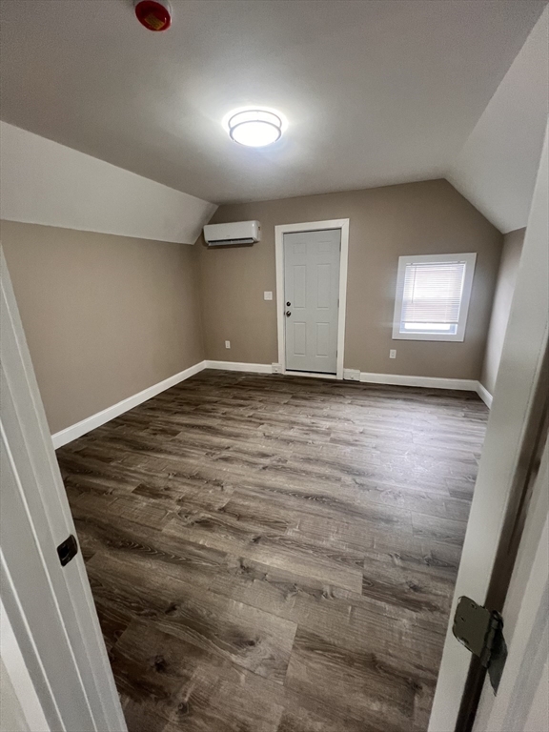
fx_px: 275
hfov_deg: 89.9
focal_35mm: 13
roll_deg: +1.0
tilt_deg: -14.8
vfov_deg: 106.2
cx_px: 274
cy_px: 366
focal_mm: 1.57
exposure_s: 1/60
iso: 200
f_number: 1.8
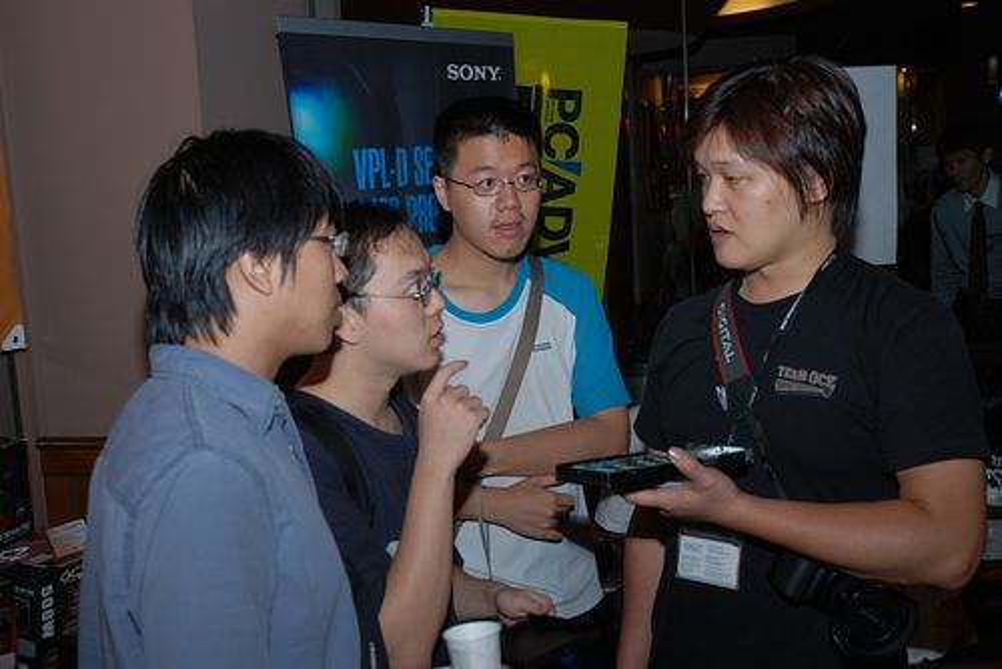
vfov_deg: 30.9
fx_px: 1211
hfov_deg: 44.9
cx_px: 501
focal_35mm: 44
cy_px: 334
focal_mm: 29
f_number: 4
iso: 100
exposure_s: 1/60
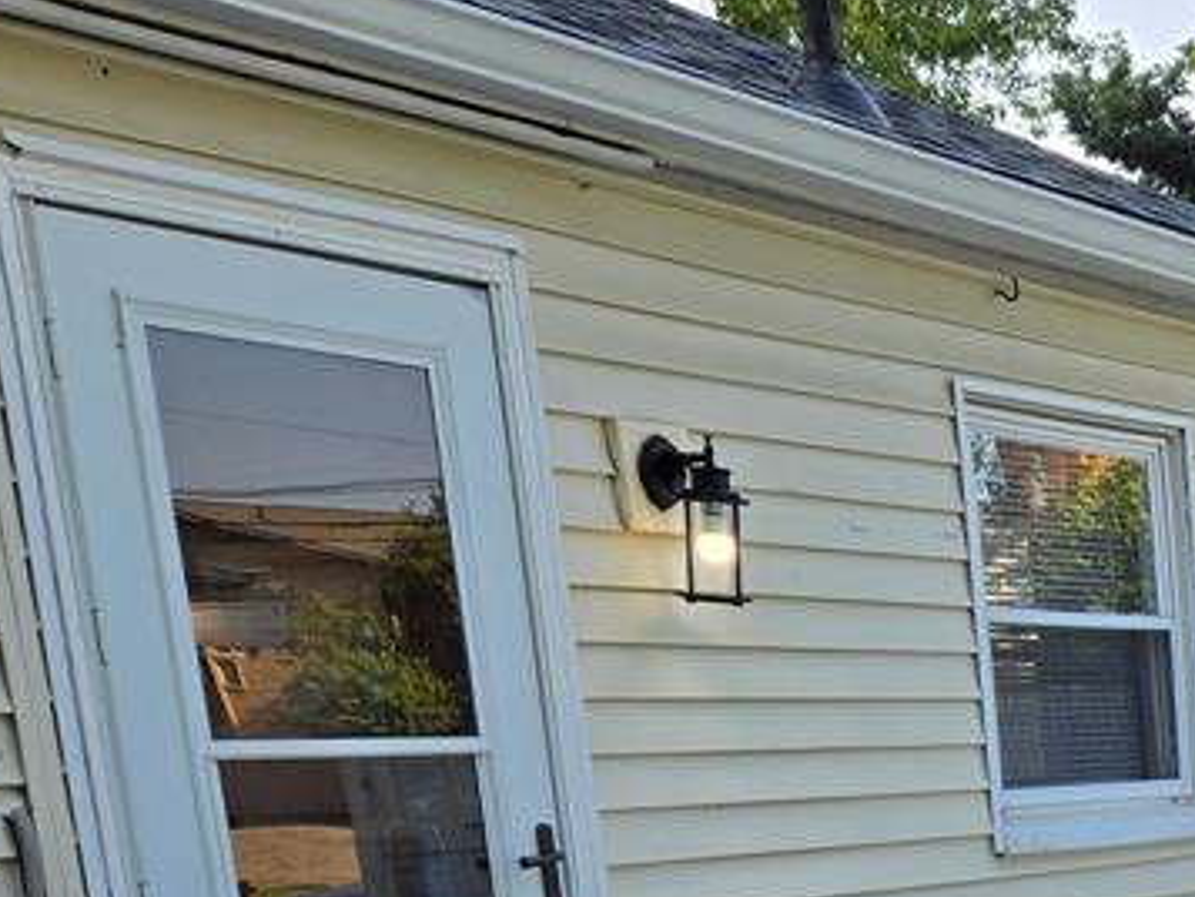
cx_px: 1503
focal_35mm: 66
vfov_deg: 20.2
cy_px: 1205
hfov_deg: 25.7
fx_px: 2279
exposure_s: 1/633
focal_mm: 5.4
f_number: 1.8
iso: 25
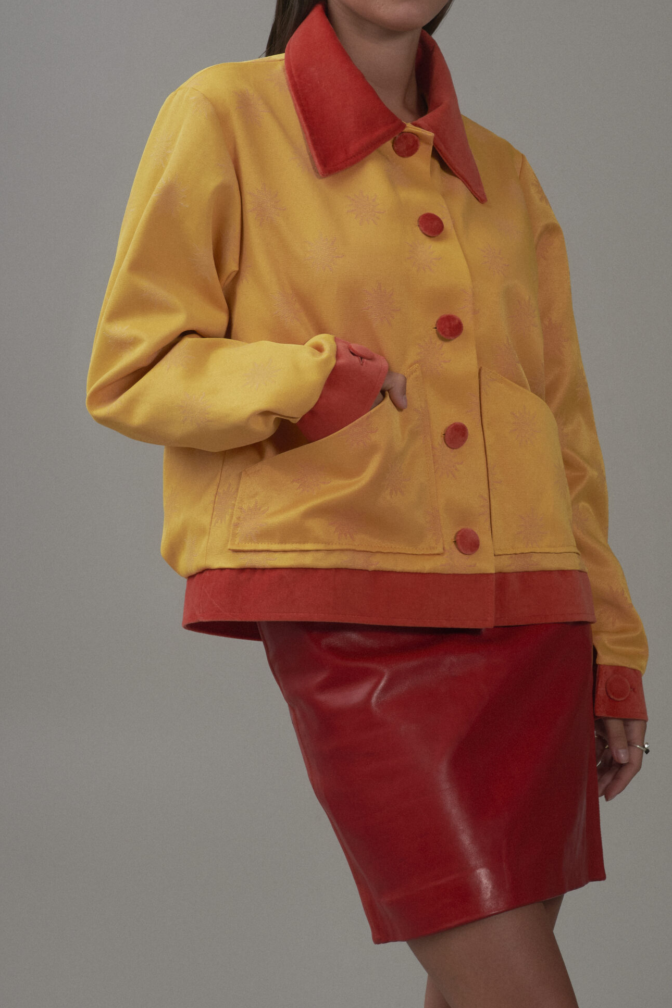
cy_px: 413
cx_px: 420
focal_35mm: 139
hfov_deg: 9.9
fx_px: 3892
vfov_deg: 14.8
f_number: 11
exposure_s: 1/160
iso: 200
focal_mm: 105
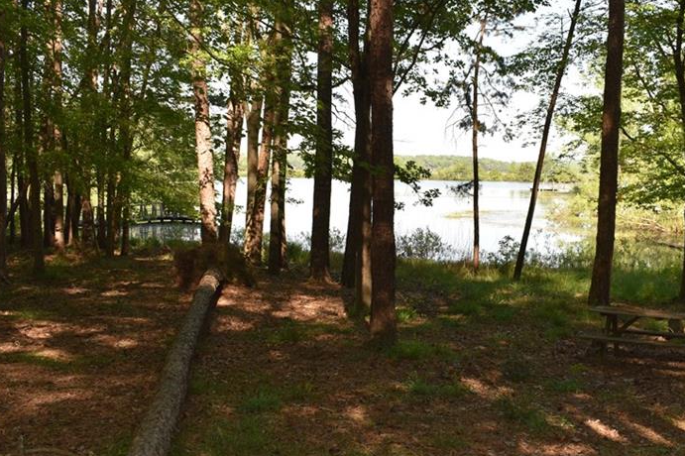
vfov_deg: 33.4
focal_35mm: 40
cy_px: 241
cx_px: 386
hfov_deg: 48.4
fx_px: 761
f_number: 5.6
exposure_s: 1/125
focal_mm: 18
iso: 100
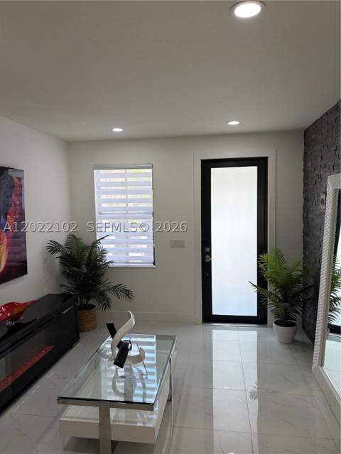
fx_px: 341
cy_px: 227
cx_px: 170
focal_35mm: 26
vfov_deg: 67.3
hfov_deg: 53.1
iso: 64
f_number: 1.6
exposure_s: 1/175
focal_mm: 5.96
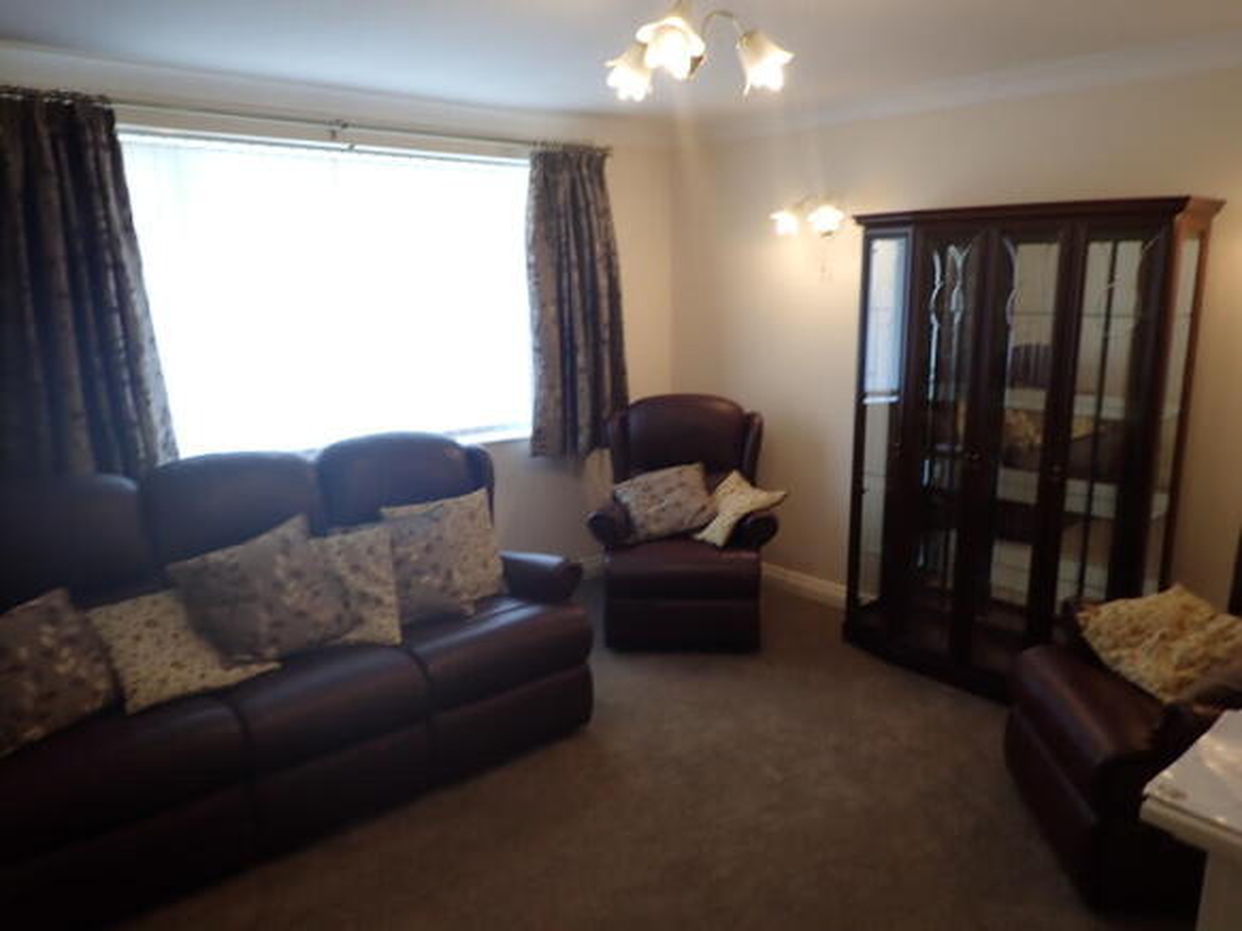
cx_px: 621
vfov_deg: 54.9
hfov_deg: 69.4
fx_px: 897
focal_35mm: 25
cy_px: 466
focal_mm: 4.5
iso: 125
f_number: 2
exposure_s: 1/60
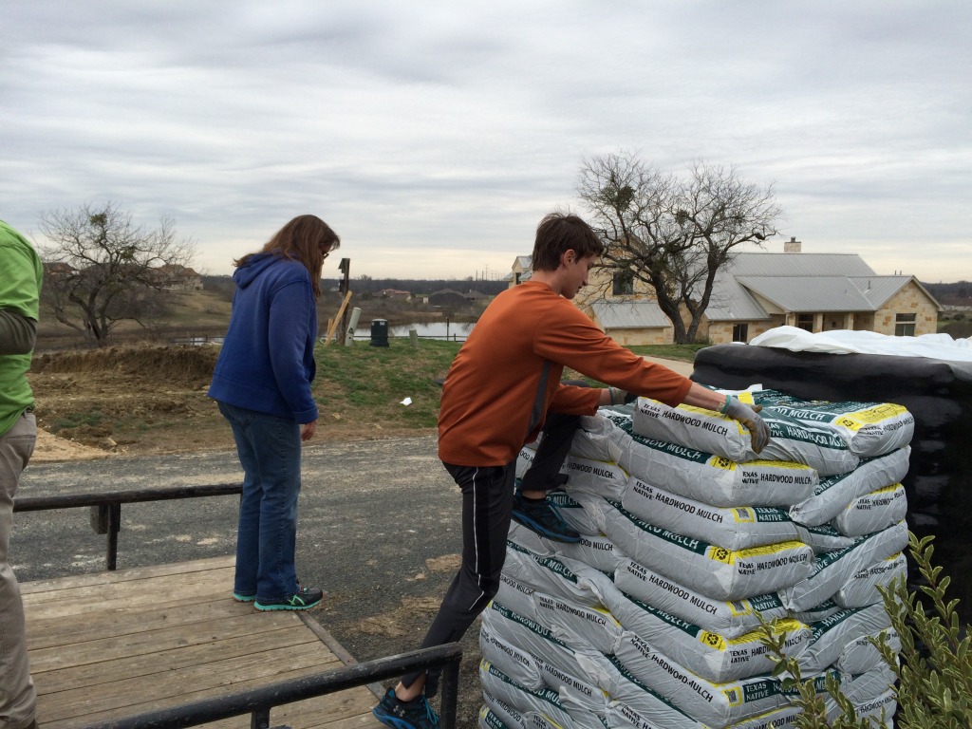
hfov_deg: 61.7
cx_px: 486
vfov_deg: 48.2
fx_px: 814
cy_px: 364
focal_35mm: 29
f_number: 2.2
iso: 32
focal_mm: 4.15
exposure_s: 1/760
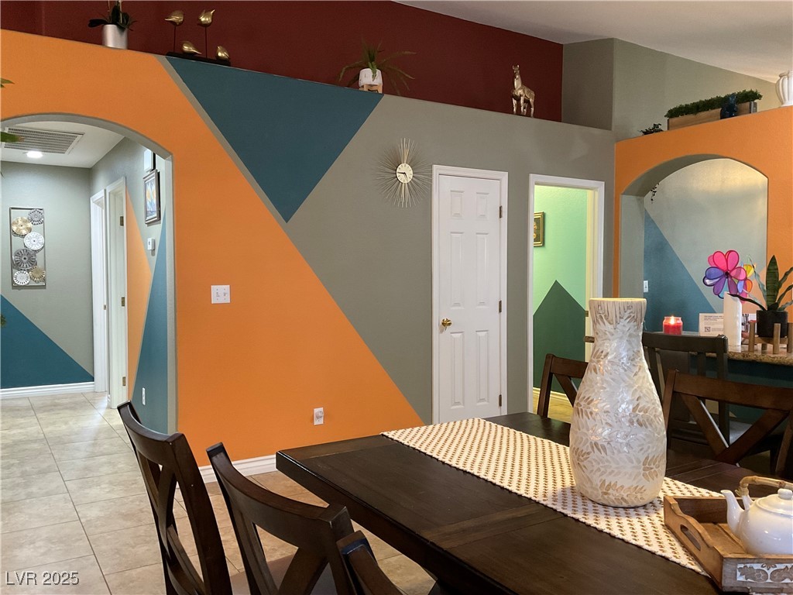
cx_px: 396
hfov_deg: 61.7
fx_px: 664
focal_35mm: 29
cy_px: 298
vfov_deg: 48.2
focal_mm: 3
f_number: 1.8
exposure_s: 1/40
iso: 200
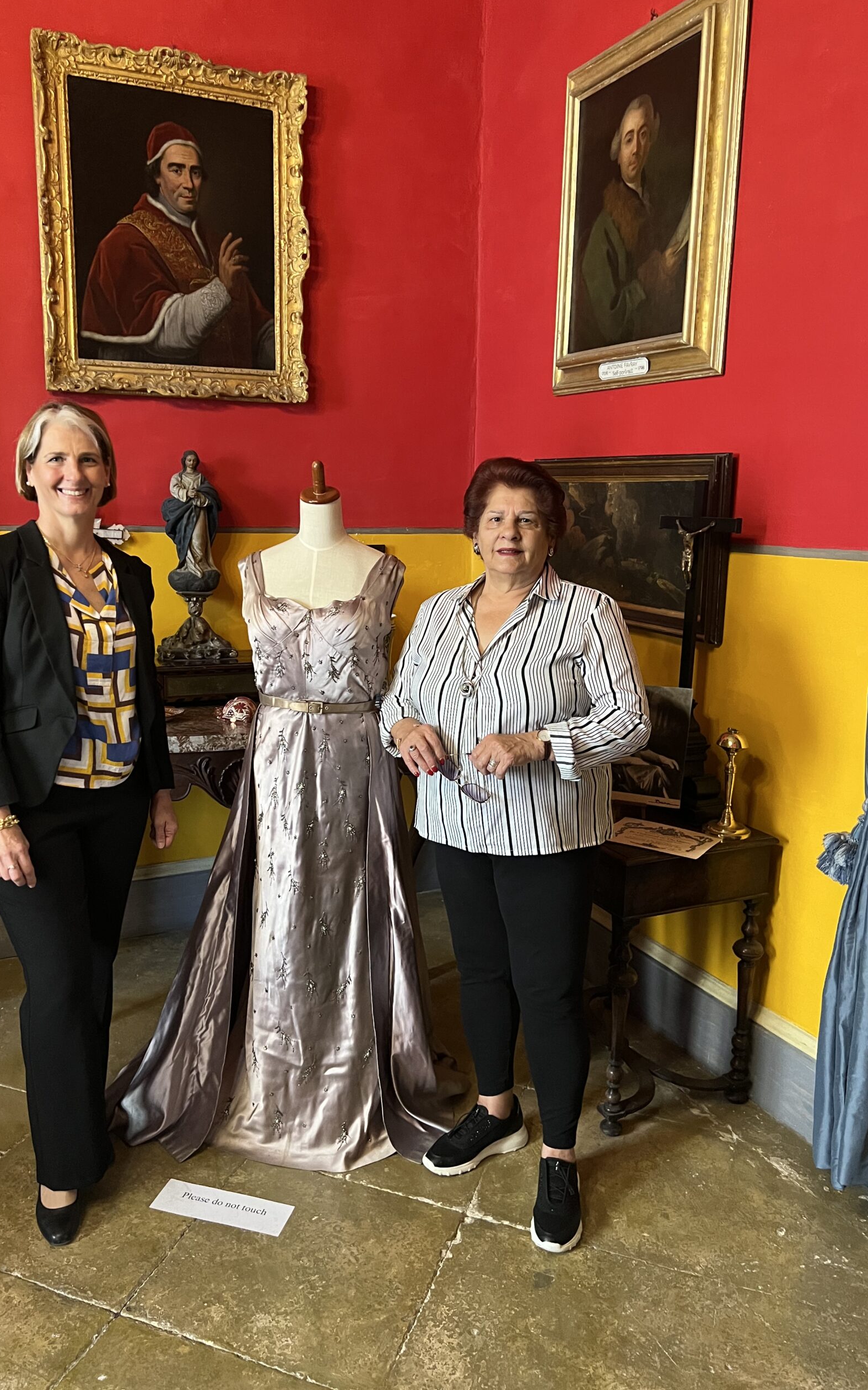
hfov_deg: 44.5
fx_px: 1060
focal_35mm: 28
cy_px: 693
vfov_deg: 66.5
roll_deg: -0.4
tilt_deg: -10.4
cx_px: 384
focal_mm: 5.7
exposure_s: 1/33
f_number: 1.5
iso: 400
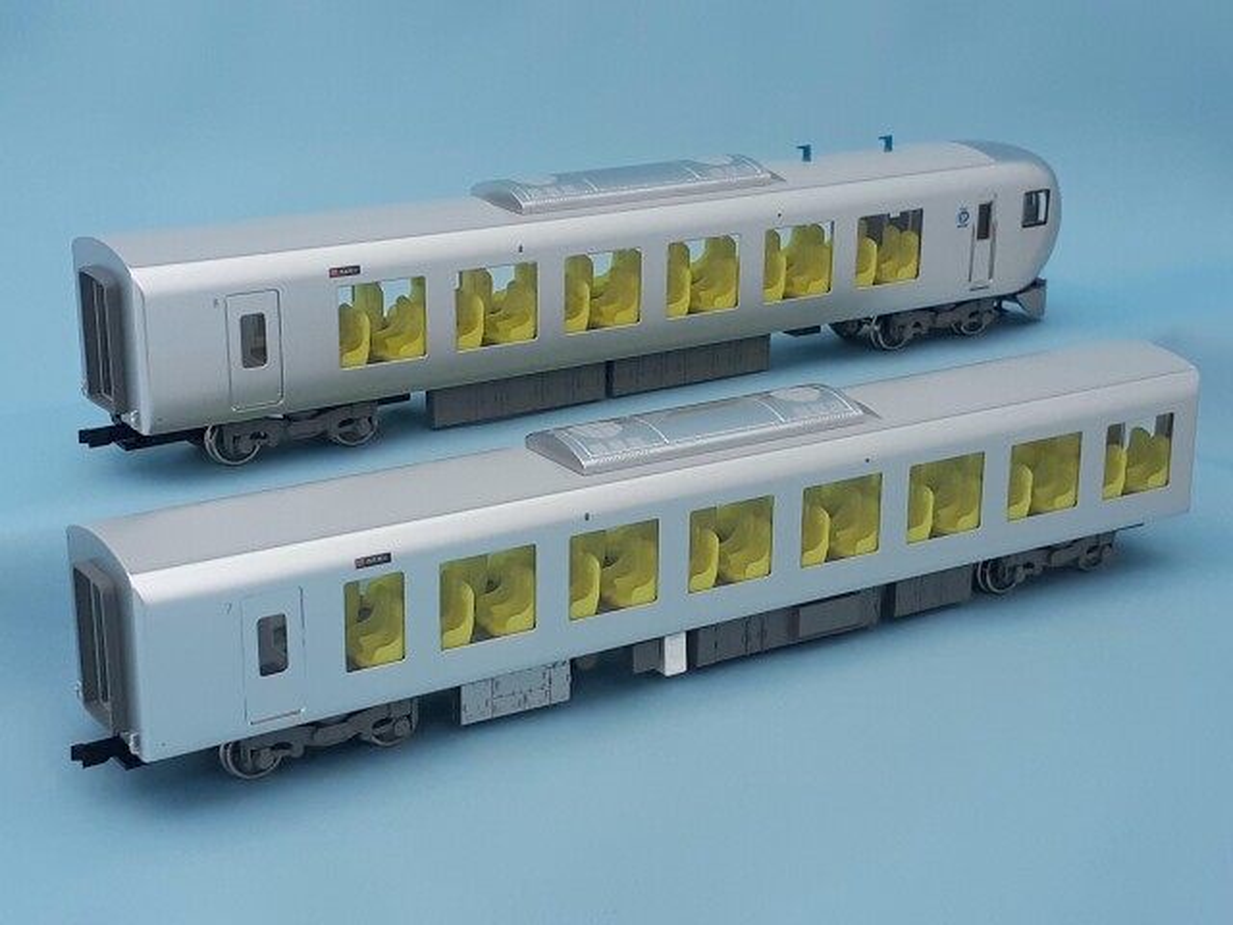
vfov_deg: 51.4
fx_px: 962
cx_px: 616
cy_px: 462
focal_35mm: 27
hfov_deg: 65.3
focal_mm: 3.6
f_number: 1.9
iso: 100
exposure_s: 1/50
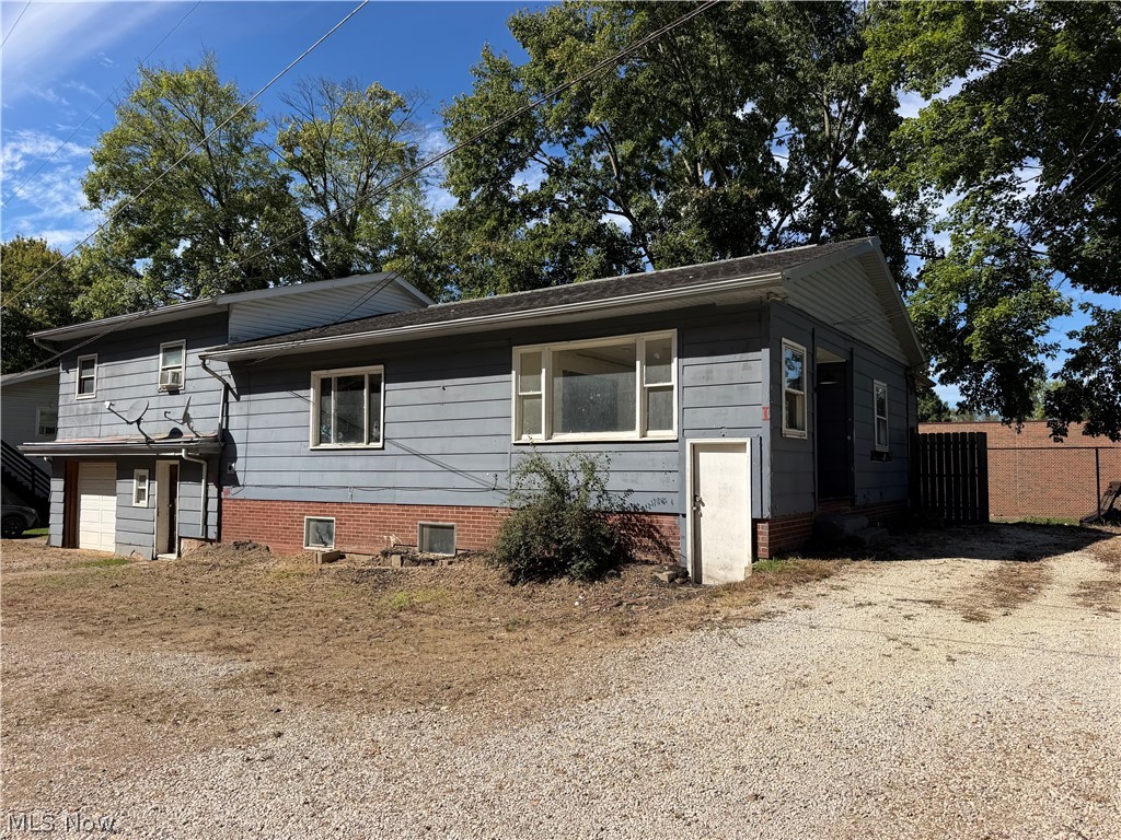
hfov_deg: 71.6
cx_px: 560
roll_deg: -0.3
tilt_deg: +3.0
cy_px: 420
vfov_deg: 56.8
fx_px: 777
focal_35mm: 24
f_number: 1.78
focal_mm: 6.76
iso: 80
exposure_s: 1/4673
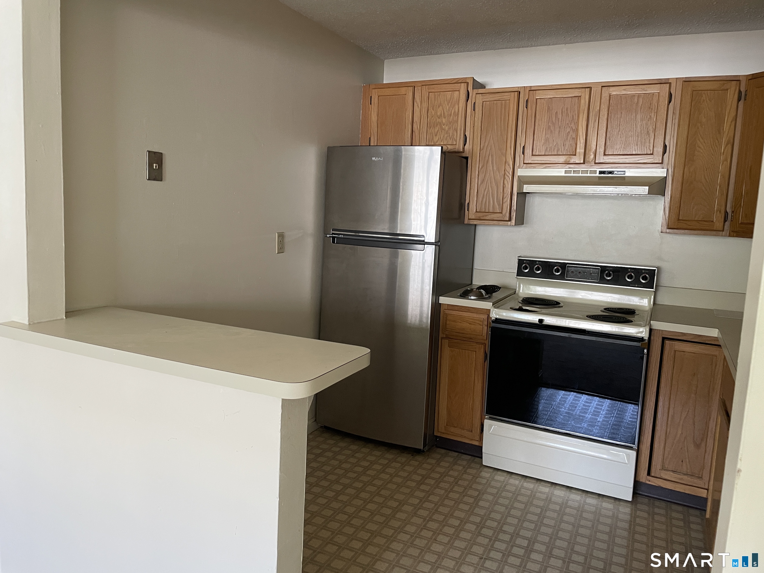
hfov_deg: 67.3
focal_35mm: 26
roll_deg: -2.5
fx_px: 574
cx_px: 382
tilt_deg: -7.0
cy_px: 286
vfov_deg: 53.1
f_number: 1.6
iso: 160
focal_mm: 4.2
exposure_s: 1/60
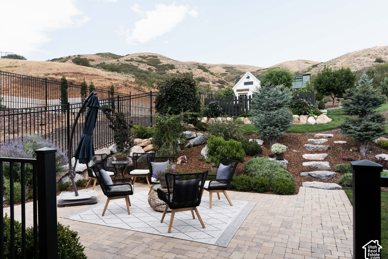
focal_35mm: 25
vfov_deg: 51.3
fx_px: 269
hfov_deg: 71.5
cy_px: 128
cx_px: 186
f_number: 5.6
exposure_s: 1/125
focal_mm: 24
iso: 100
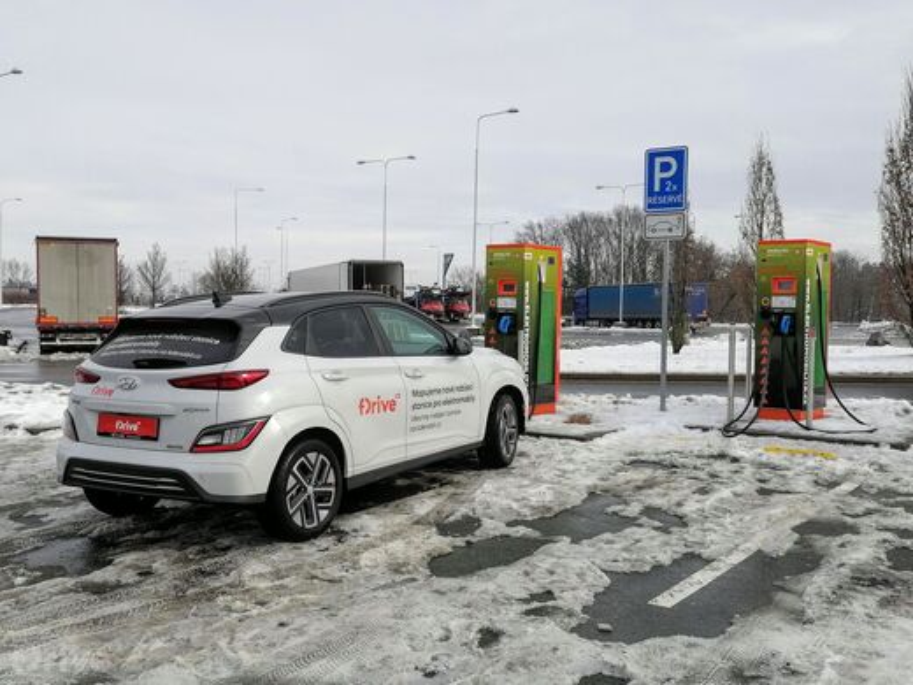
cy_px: 342
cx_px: 456
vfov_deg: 37.7
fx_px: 1002
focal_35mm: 38
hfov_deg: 49.0
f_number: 1.8
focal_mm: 5.3
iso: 50
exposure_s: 1/1812
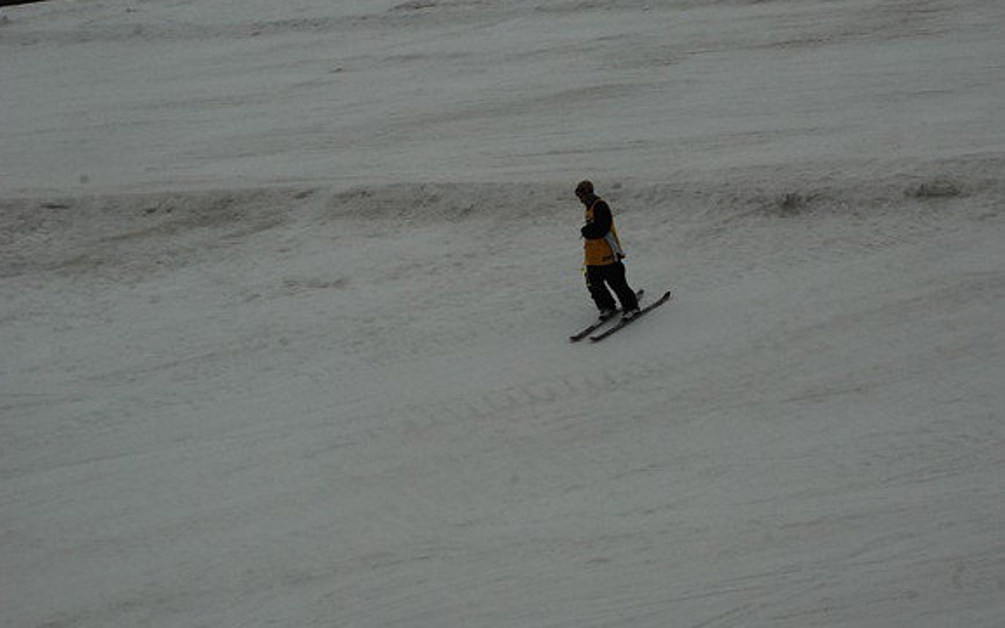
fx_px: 2027
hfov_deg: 27.8
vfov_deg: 17.6
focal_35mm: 74
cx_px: 501
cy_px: 313
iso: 1000
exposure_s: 1/200
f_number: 13
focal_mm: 48
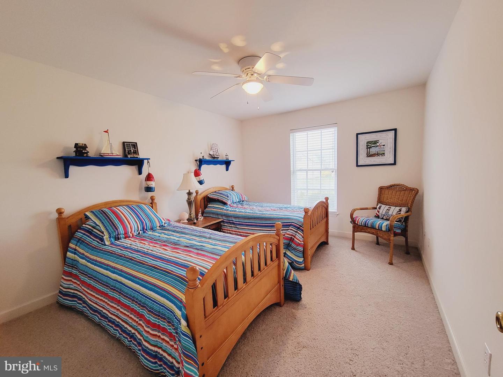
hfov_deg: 106.2
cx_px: 252
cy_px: 188
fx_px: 189
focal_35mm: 13
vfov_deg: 89.9
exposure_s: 1/53
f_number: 2.2
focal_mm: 2.2
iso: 250
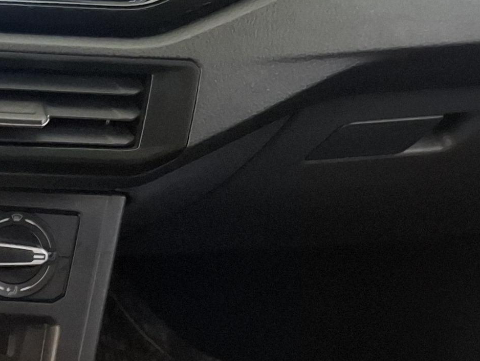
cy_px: 238
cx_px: -407
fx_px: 1387
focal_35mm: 100
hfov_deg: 16.2
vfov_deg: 14.8
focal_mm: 5.54
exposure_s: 1/20
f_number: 1.8
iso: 800
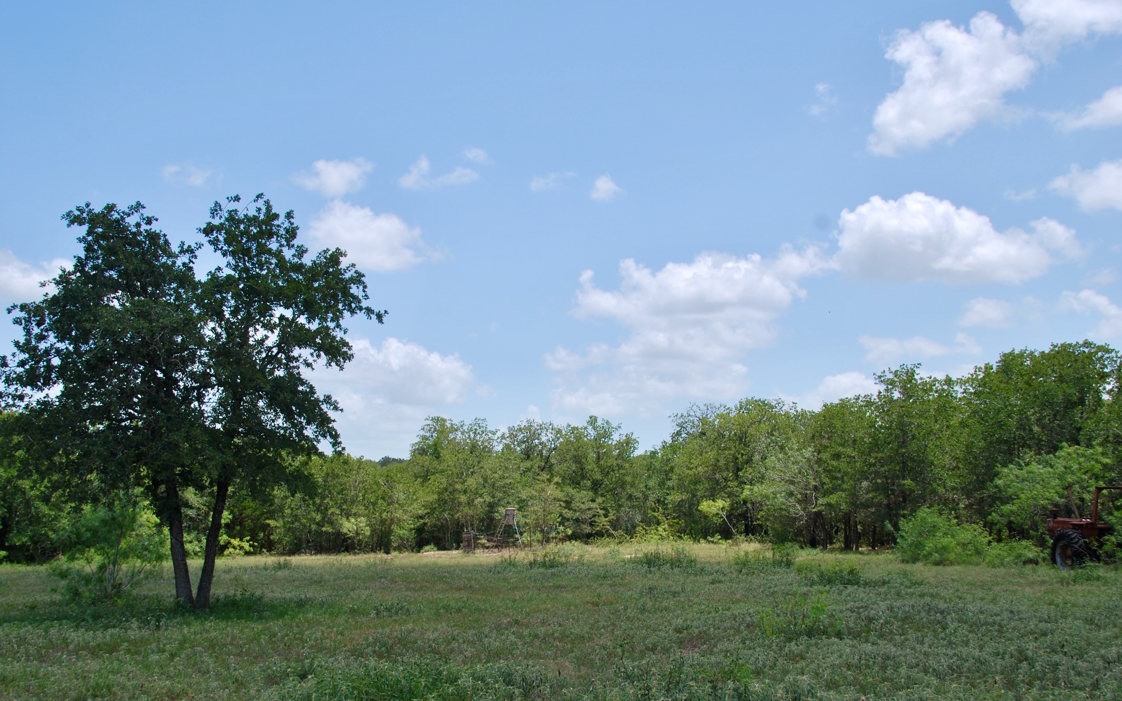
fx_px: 1361
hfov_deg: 44.8
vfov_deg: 28.9
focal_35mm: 45
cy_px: 366
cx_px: 560
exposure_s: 1/250
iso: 100
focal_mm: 29
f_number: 8
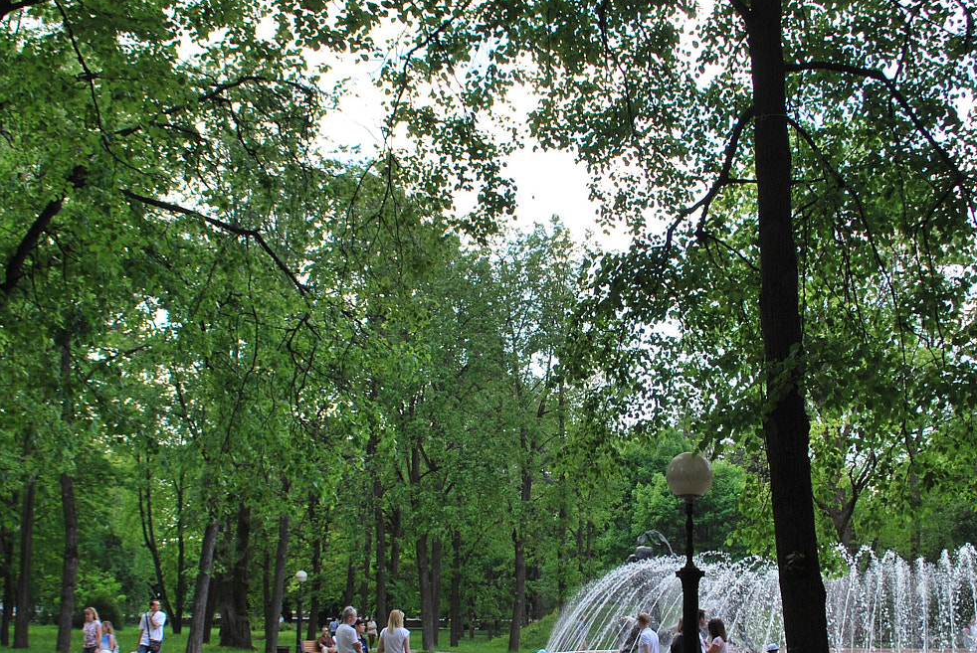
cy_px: 423
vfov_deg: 30.4
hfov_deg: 44.5
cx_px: 492
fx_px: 1195
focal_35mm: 44
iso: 100
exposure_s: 1/125
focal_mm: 18
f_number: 5.6
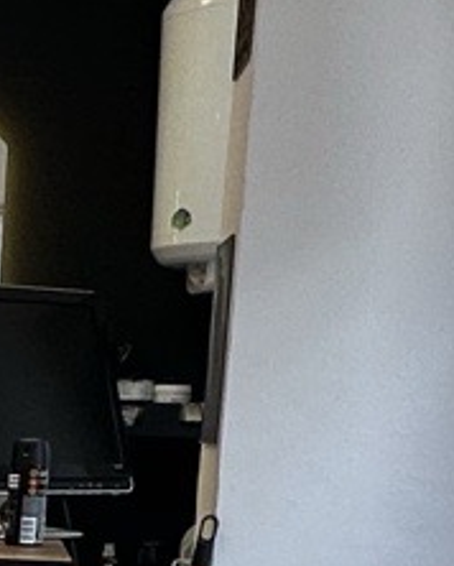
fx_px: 1979
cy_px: 676
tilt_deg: -7.6
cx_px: -678
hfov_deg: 10.9
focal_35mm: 118
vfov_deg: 15.7
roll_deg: -1.1
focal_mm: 2.22
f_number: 2.2
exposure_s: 1/100
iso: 80
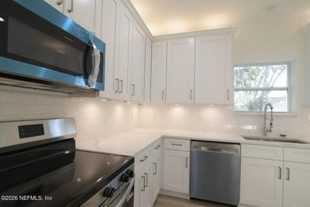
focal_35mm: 16
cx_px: 155
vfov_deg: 73.7
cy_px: 104
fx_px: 138
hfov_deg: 96.7
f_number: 8
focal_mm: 11
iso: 1000
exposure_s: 1/80
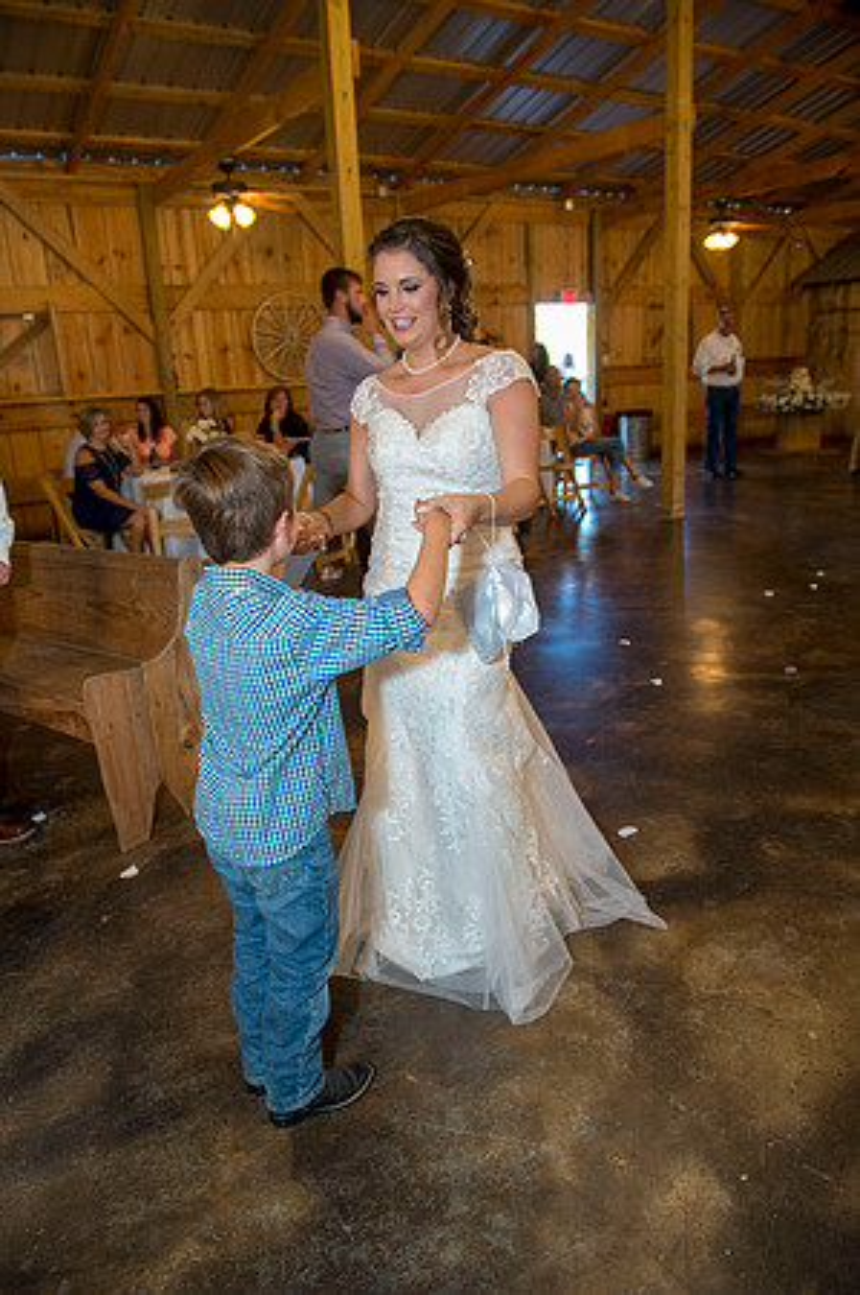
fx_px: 862
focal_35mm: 24
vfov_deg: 73.8
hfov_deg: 53.0
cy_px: 648
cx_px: 430
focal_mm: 24
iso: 1600
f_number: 4
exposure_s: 1/125
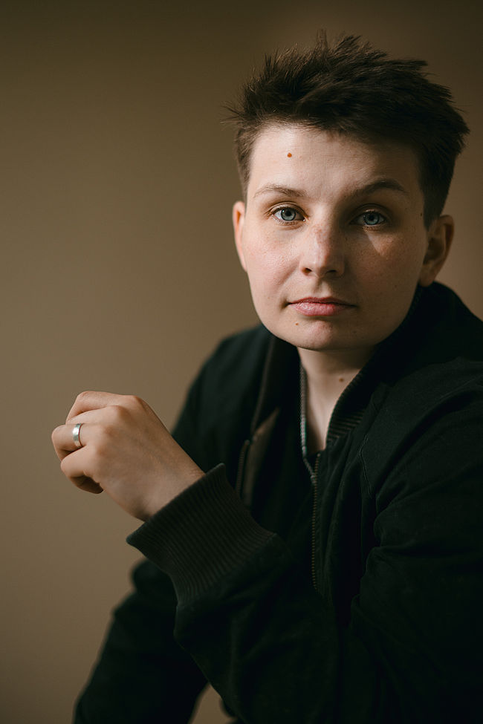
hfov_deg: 27.0
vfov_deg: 39.6
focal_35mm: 50
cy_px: 362
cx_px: 242
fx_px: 1006
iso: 250
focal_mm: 50
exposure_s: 1/640
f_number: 2
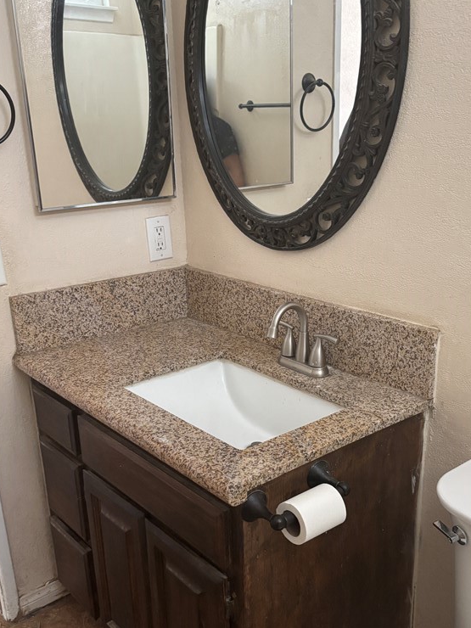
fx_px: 653
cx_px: 261
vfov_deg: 51.1
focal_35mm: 36
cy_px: 373
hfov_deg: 39.6
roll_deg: +0.8
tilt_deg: -23.1
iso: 500
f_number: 1.6
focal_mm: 5.96
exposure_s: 1/60
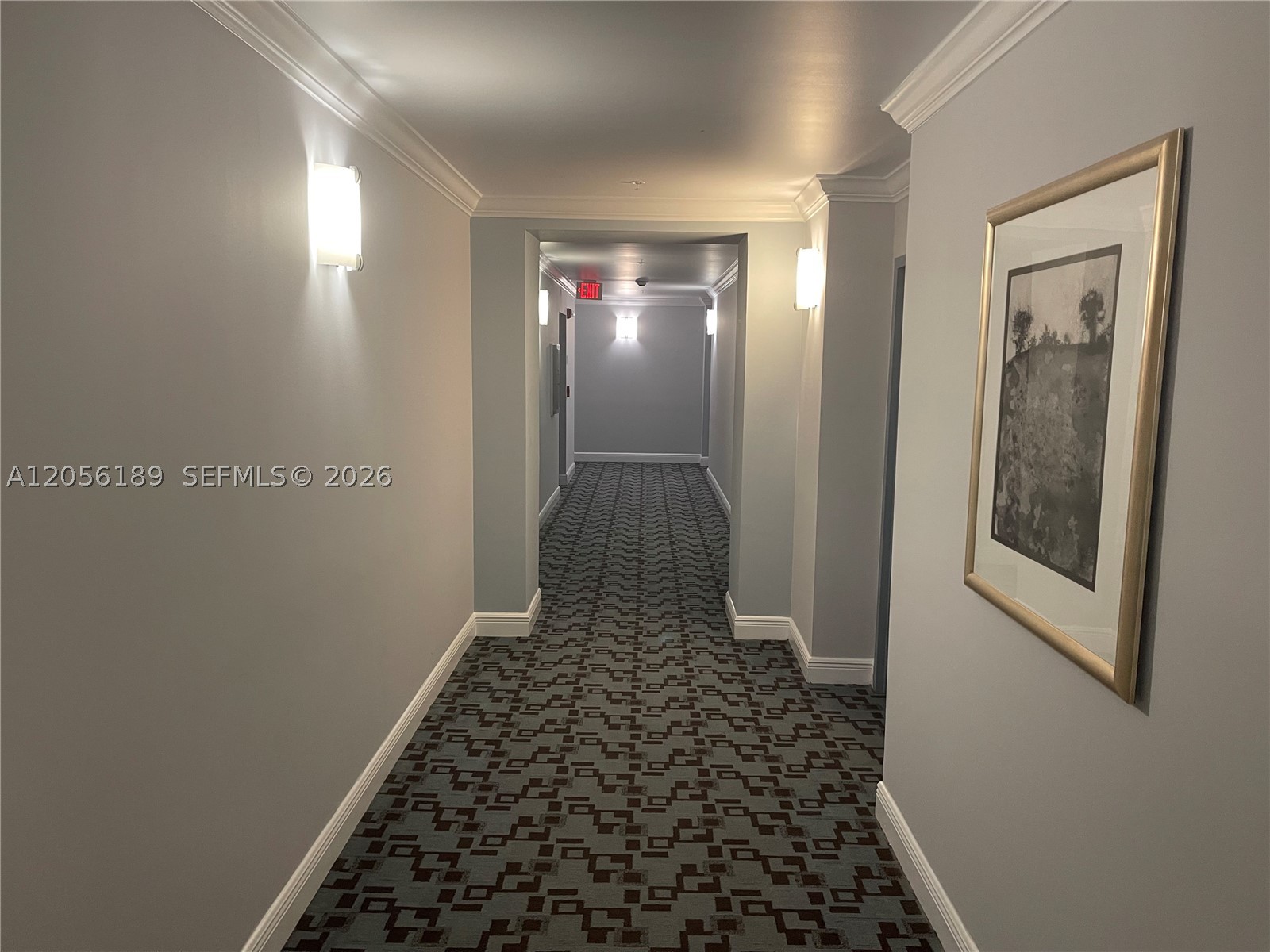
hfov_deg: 69.4
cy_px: 476
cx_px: 635
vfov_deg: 54.9
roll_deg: -1.1
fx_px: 917
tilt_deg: -7.5
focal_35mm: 25
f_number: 1.6
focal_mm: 5.1
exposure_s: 1/60
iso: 320
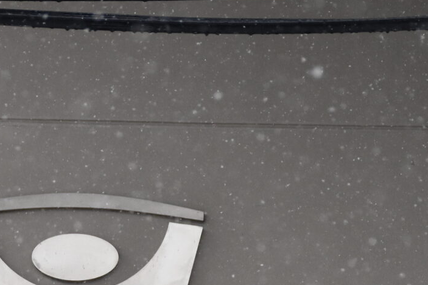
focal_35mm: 306
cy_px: 486
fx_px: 3639
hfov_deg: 6.7
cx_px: 226
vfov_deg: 4.5
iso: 800
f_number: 6.3
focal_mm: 56
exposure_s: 1/640
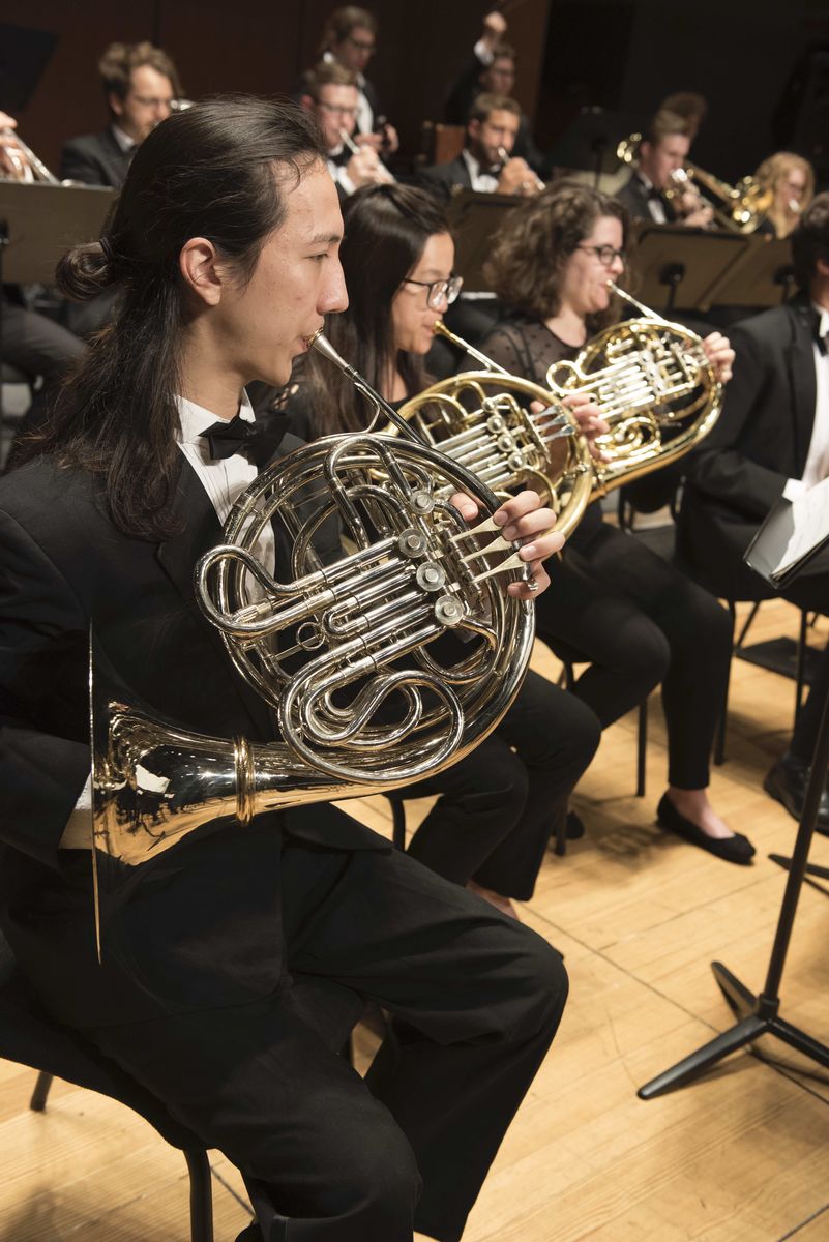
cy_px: 621
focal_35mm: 40
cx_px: 414
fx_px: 1380
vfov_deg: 48.4
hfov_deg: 33.4
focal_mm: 40
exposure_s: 1/200
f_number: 4
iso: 2000
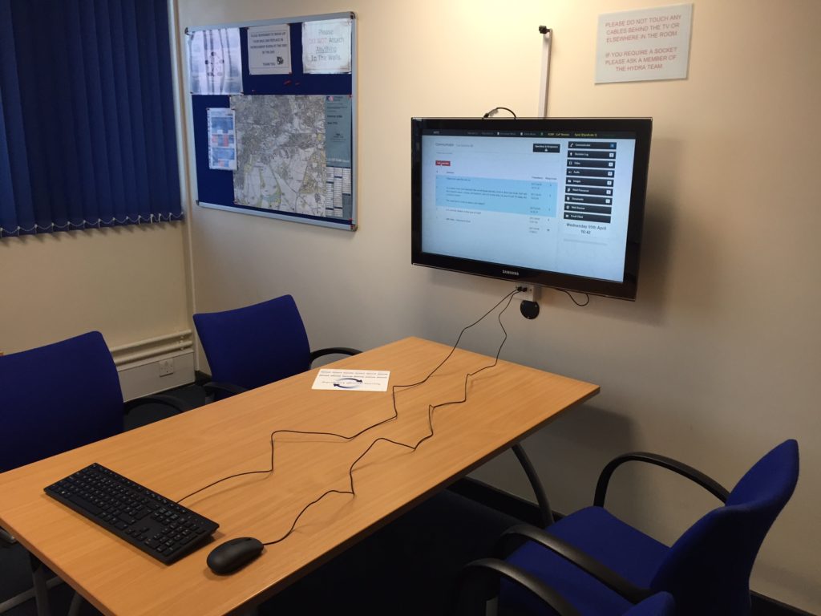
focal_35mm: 29
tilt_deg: -15.4
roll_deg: -2.0
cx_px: 410
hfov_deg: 61.7
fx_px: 688
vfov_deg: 48.2
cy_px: 308
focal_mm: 4.15
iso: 50
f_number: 2.2
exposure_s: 1/33
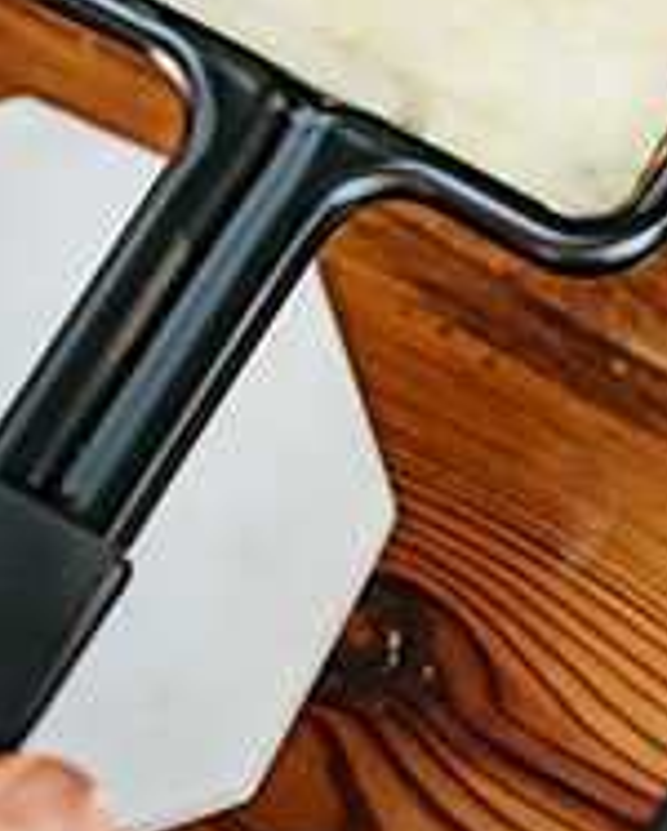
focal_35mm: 213
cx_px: 518
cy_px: -213
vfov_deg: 8.9
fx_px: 5247
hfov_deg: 7.3
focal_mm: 85
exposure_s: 1/160
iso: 160
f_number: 4.5
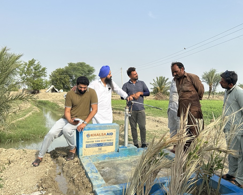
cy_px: 102
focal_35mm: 31
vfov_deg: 47.1
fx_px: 223
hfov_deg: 57.0
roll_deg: -1.3
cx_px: 139
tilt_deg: -3.2
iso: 80
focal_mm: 6.86
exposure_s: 1/3247
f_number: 1.78
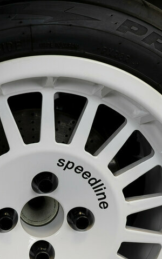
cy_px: 211
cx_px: 40
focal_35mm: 74
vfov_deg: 27.2
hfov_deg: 17.5
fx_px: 522
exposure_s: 1/3
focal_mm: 29
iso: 250
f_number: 10
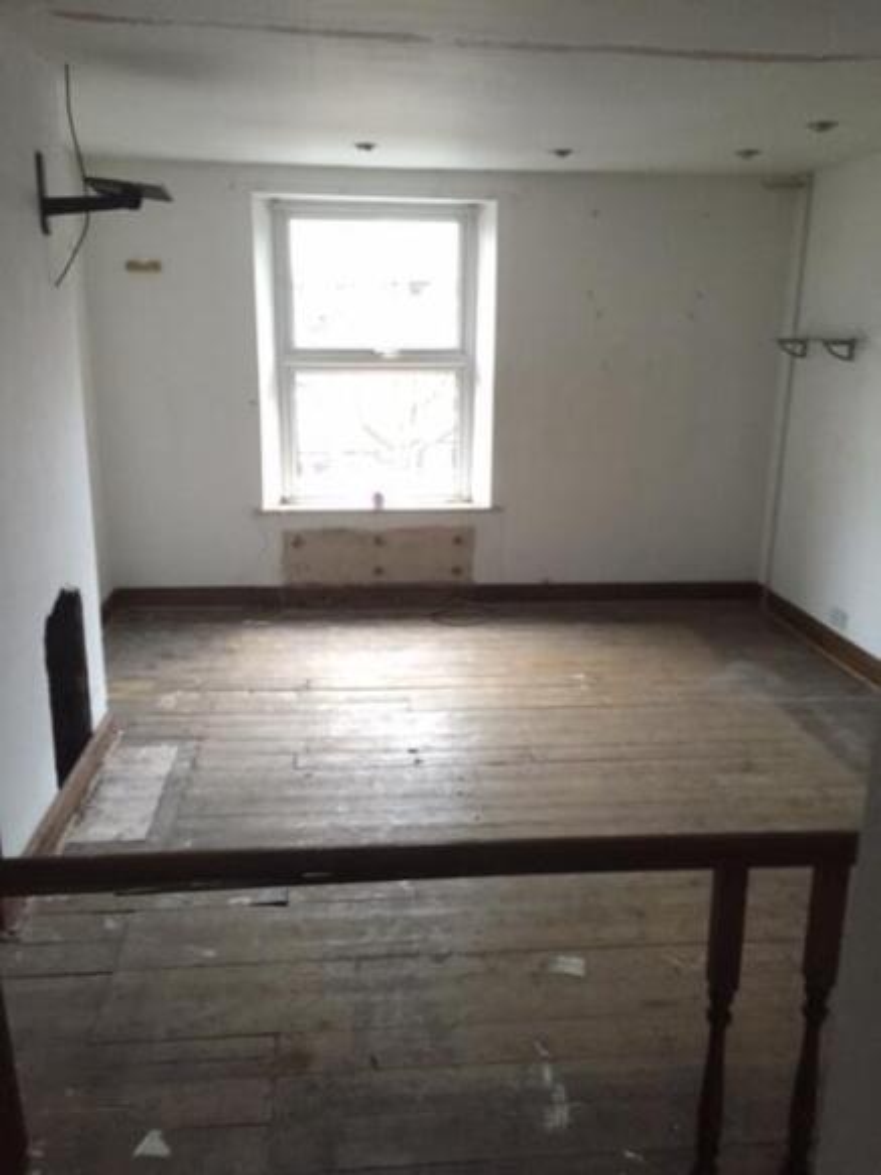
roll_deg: -0.8
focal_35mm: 29
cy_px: 588
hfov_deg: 48.2
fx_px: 984
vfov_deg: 61.7
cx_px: 440
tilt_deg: -13.8
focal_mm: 4.15
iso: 250
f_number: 2.2
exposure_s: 1/17
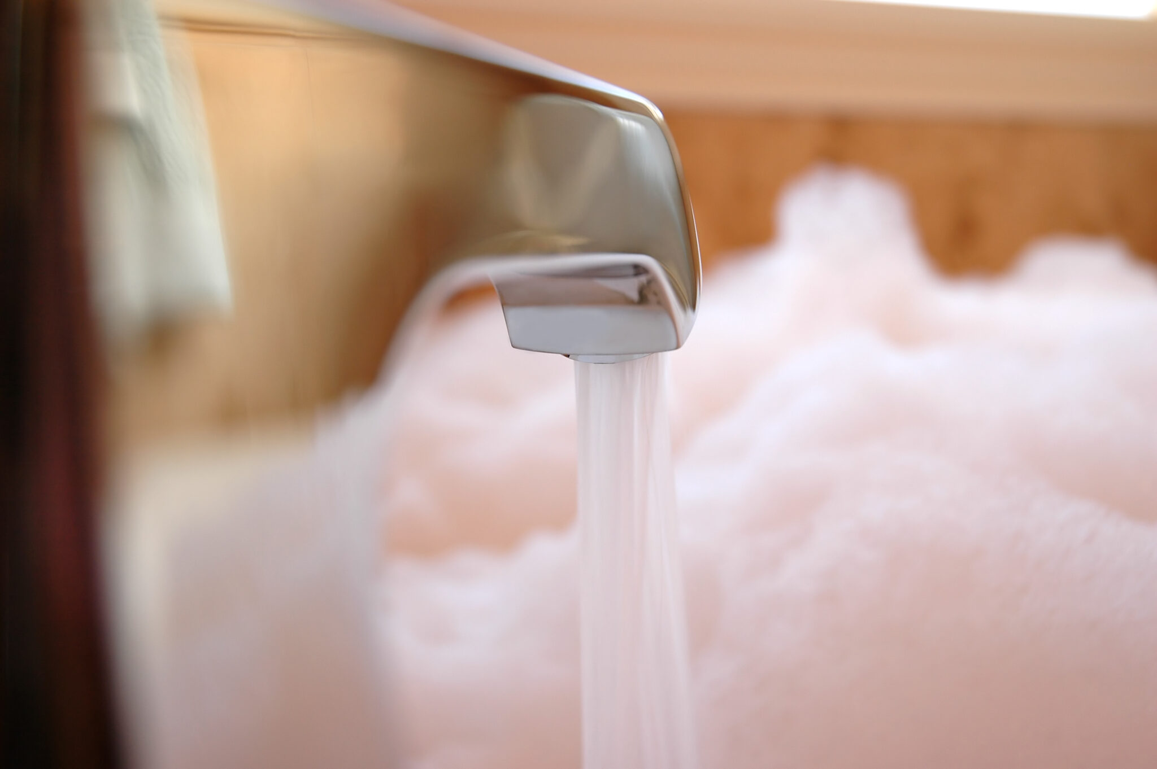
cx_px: 578
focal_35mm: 52
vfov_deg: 25.7
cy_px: 384
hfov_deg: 37.9
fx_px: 1686
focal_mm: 35
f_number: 4.2
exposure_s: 1/50
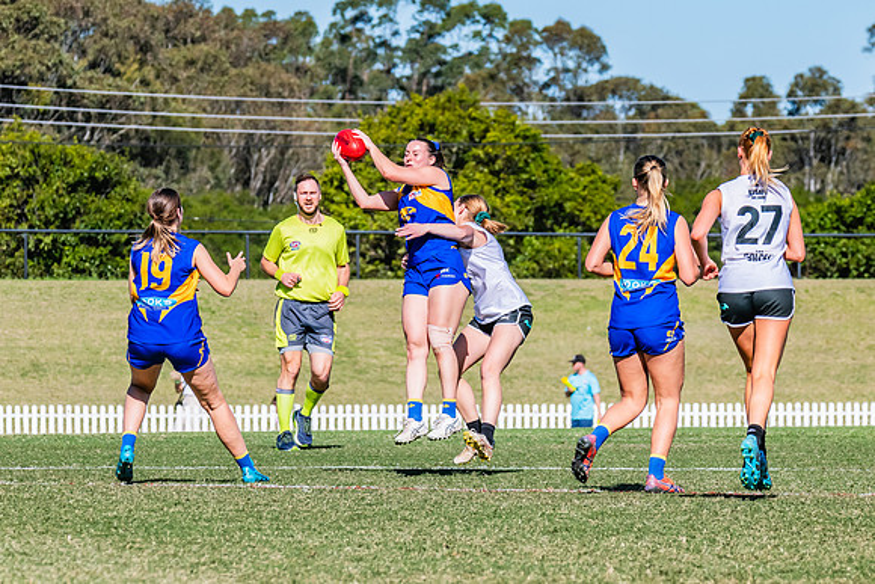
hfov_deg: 5.1
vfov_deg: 3.4
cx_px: 408
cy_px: 234
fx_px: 9815
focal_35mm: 404
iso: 640
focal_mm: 240
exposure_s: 1/1250
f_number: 11
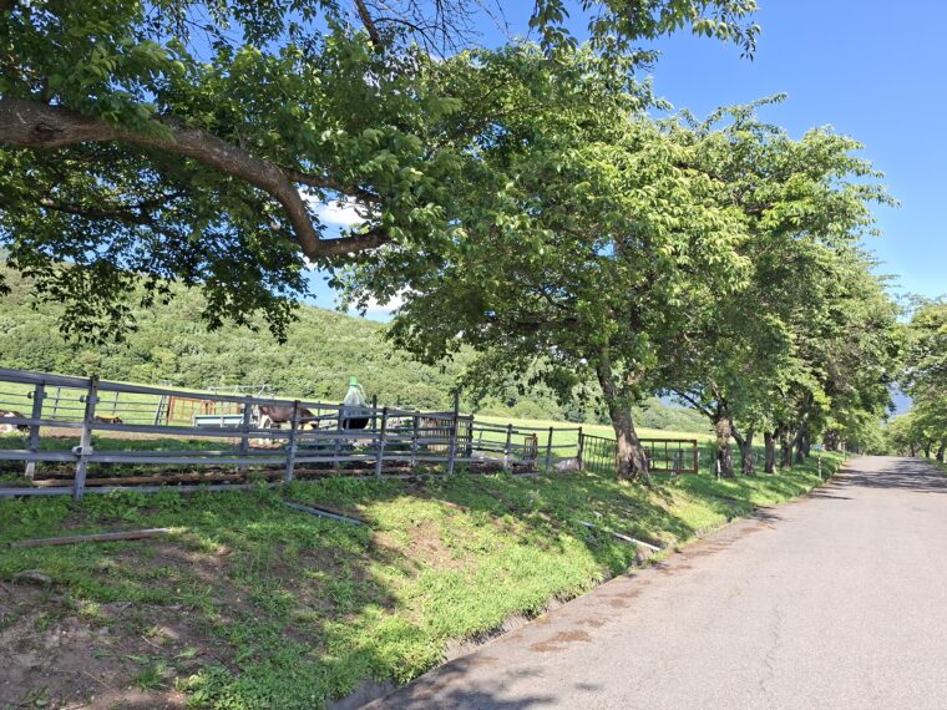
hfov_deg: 73.9
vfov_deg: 58.9
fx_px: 629
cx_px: 474
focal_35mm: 23
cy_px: 355
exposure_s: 1/956
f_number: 1.8
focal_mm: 5.54
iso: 40
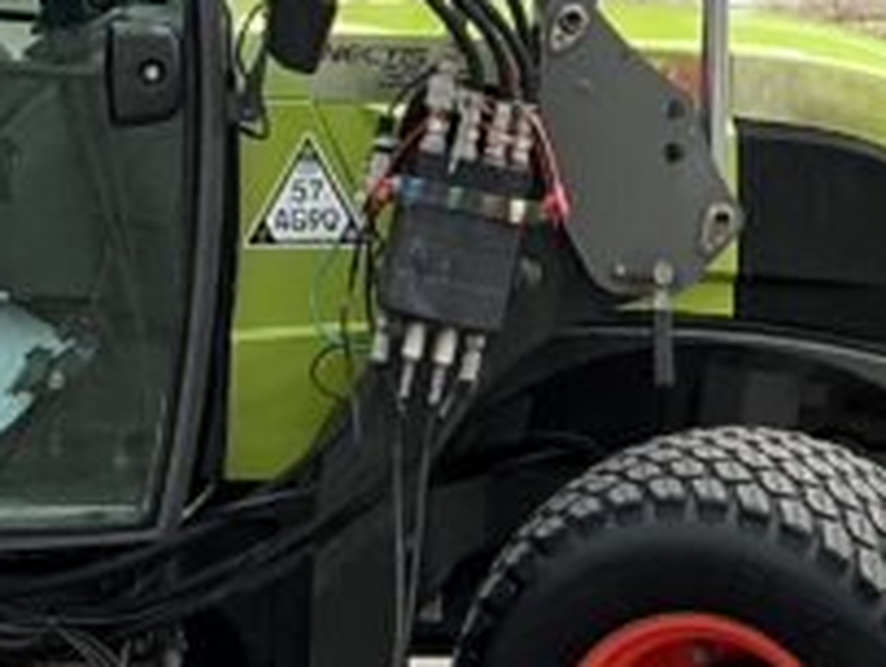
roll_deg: -0.9
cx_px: 519
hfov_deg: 14.0
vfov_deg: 10.2
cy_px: -379
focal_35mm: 141
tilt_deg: +1.9
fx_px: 3615
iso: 25
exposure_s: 1/1144
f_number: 1.8
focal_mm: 3
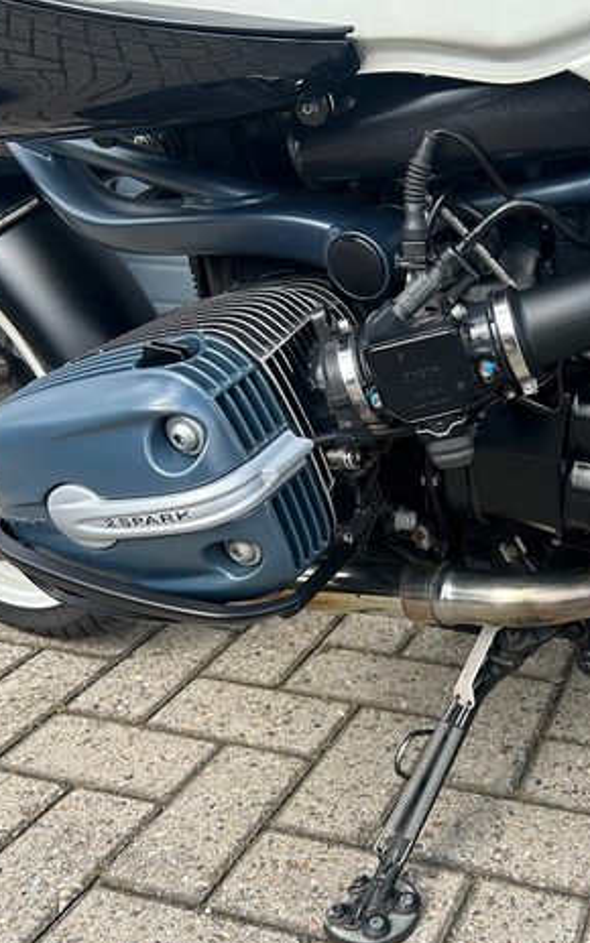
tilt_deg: -20.0
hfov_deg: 31.9
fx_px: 978
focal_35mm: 38
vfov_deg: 51.5
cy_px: 486
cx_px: 539
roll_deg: -0.7
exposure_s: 1/621
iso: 50
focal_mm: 5.7
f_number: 1.5
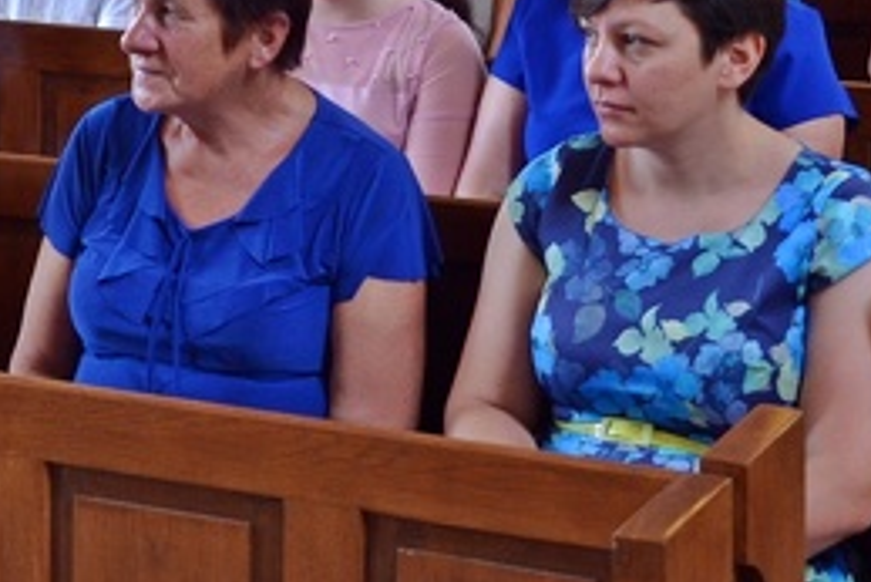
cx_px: 299
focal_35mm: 101
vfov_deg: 13.3
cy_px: -77
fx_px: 2445
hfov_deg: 20.1
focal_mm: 22
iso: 400
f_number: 5
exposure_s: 1/25
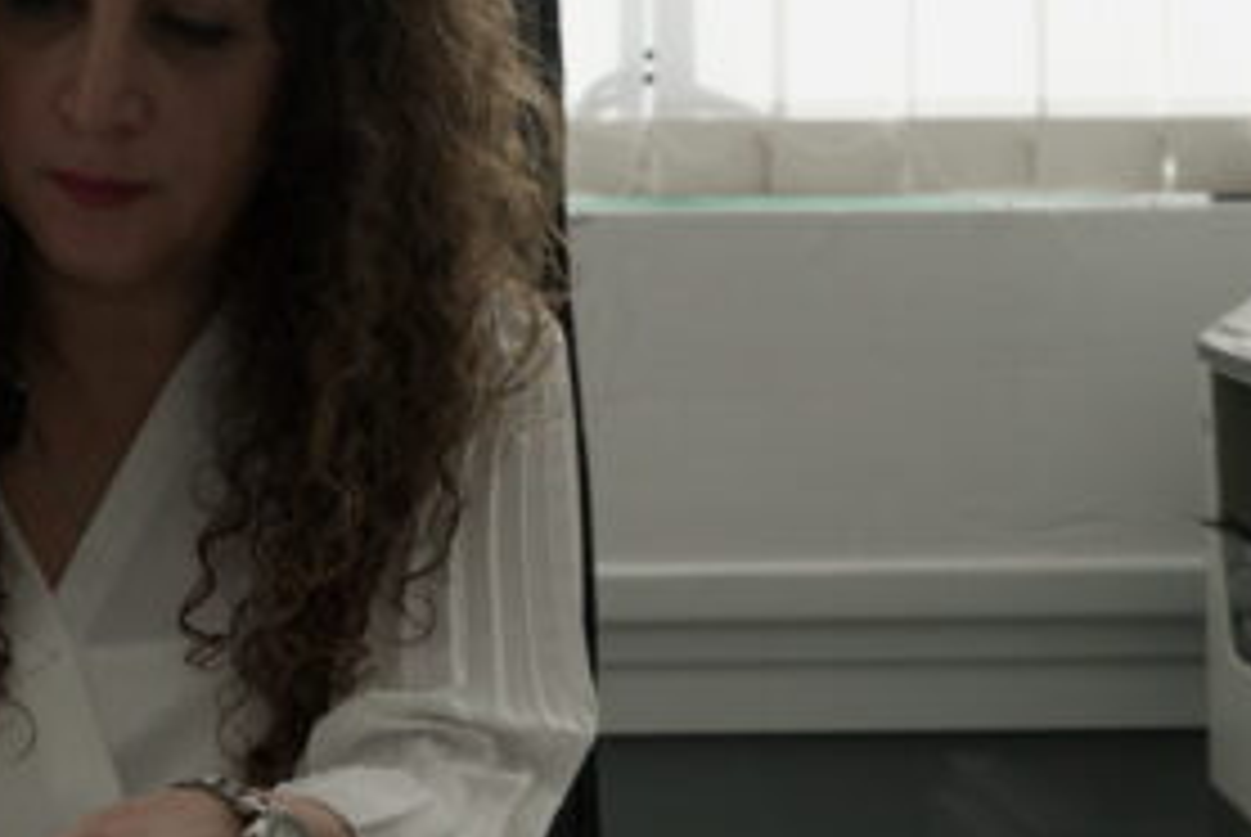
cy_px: 490
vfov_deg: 10.0
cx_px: 220
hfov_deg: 14.7
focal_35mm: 138
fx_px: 4800
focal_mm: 50
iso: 2000
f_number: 5.6
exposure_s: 1/2000
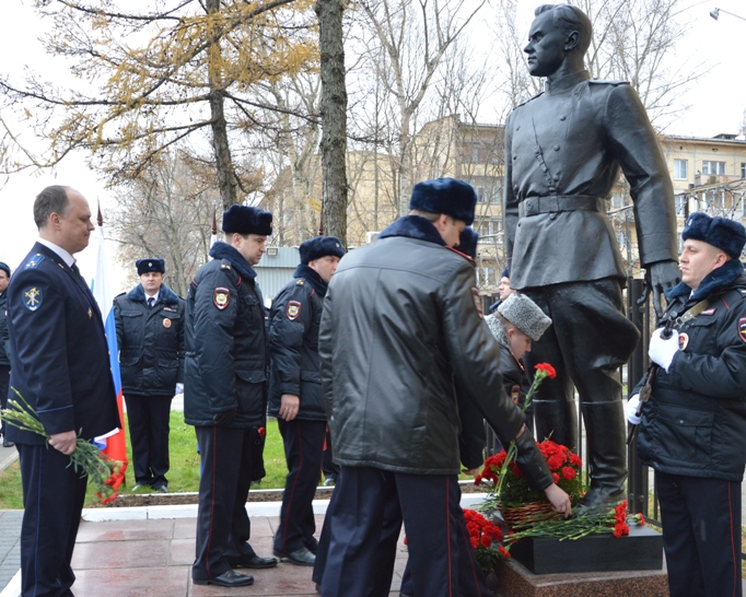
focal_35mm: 38
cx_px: 400
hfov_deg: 47.9
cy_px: 327
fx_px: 839
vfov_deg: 39.1
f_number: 4
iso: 400
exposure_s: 1/60
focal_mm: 18
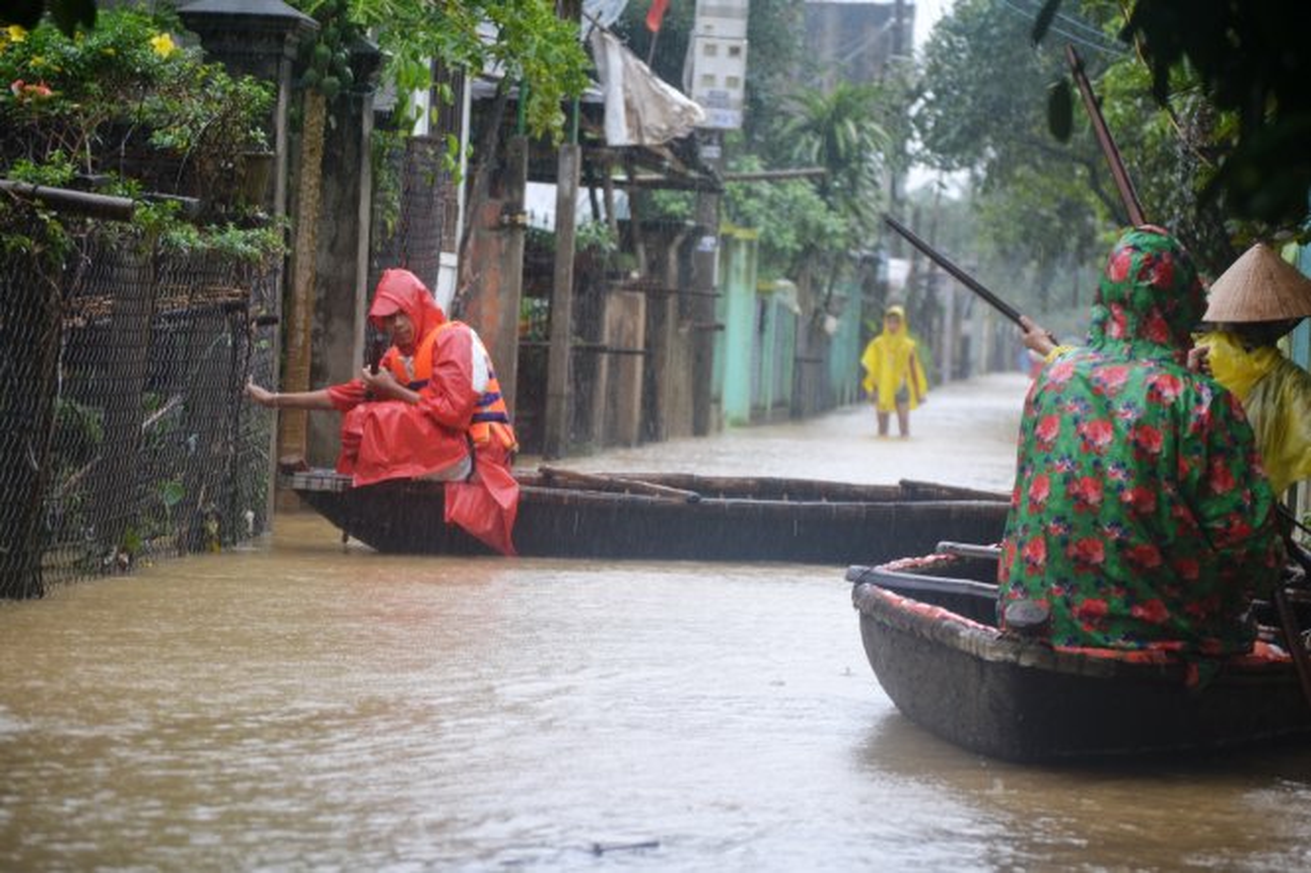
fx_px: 4696
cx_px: 656
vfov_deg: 10.6
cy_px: 436
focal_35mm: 129
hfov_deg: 15.9
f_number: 5.6
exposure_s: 1/125
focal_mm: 86
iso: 140
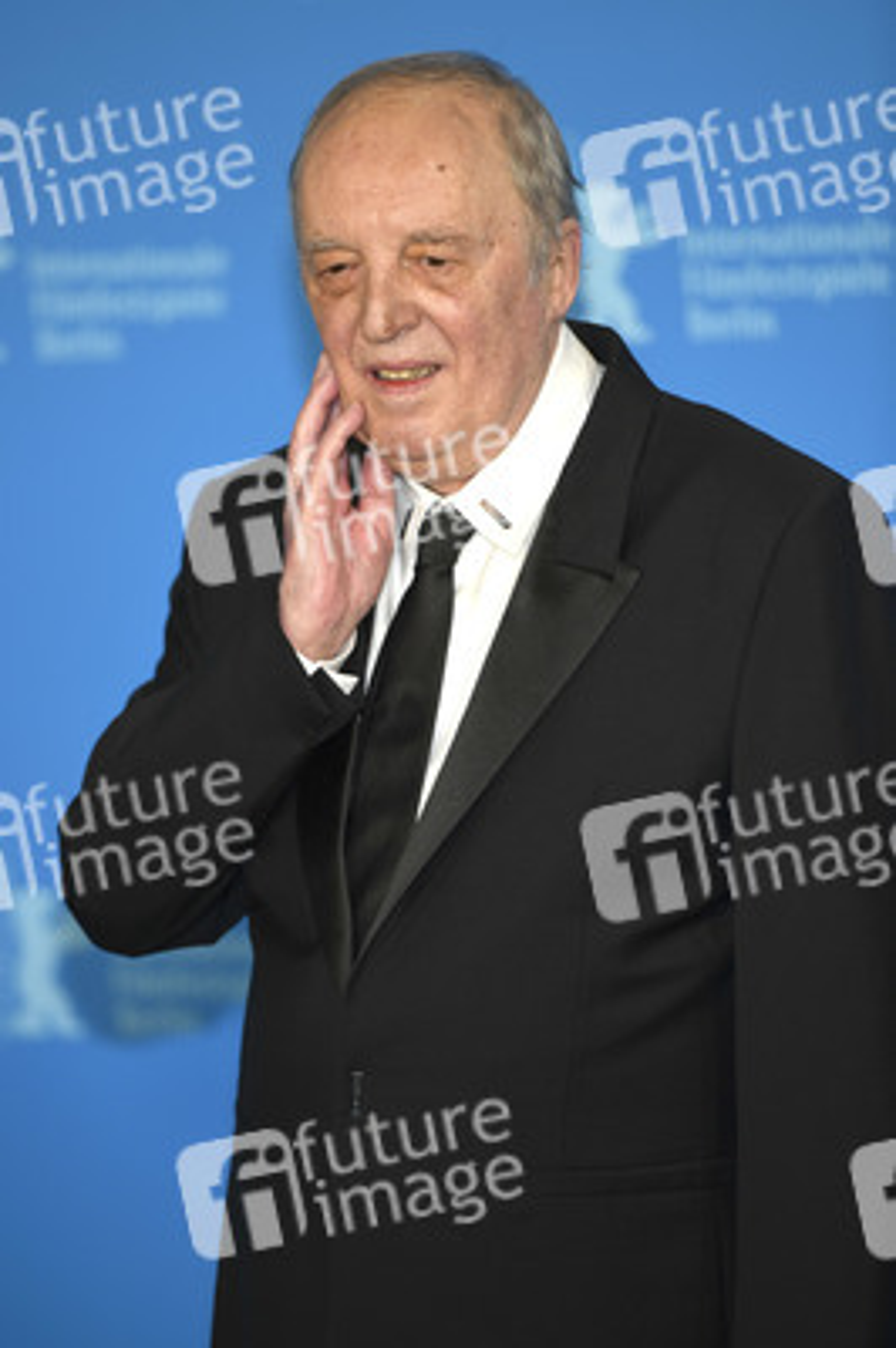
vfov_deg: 10.3
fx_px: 7479
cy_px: 674
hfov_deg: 6.9
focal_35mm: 200
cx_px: 448
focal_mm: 200
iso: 640
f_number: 3.5
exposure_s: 1/400
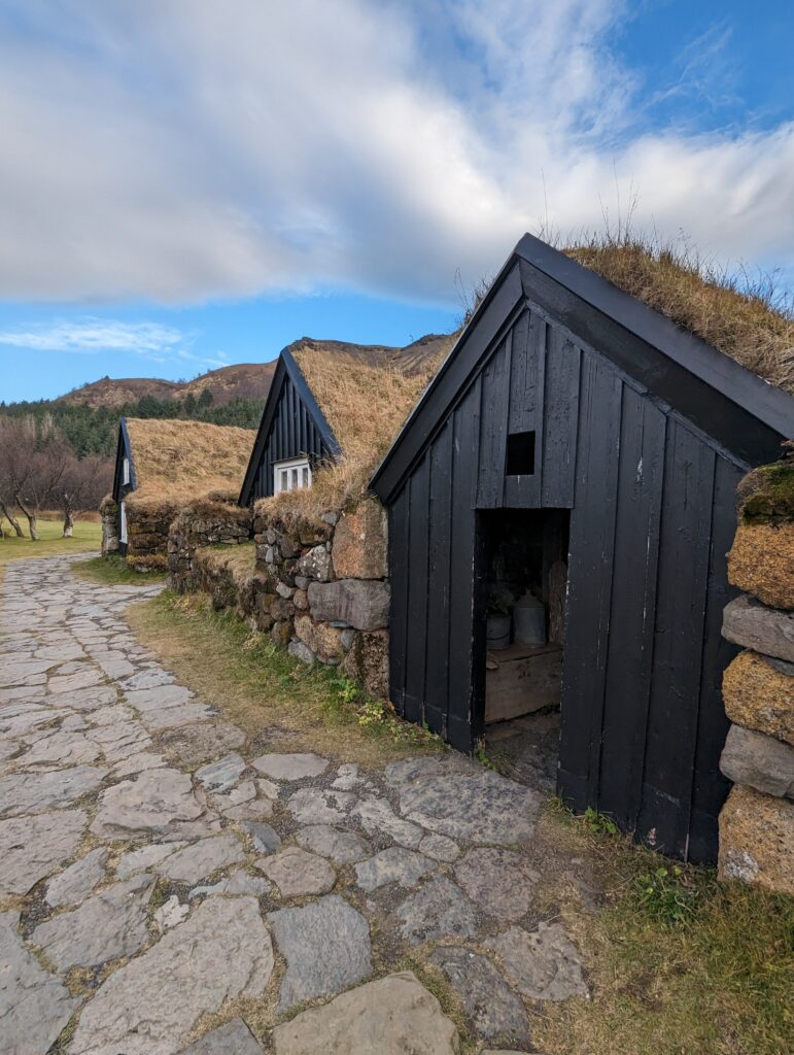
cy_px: 528
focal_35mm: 16
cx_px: 397
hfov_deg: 78.2
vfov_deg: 94.4
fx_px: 488
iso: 53
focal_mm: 2.35
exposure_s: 1/427
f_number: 2.2
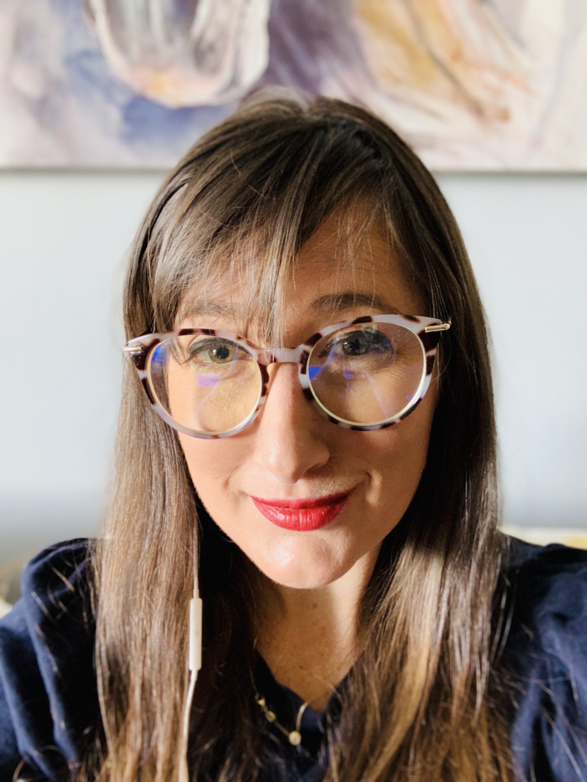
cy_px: 391
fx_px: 724
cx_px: 294
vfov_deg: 56.8
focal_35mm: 32
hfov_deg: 44.2
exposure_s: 1/60
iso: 250
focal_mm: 2.87
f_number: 2.2
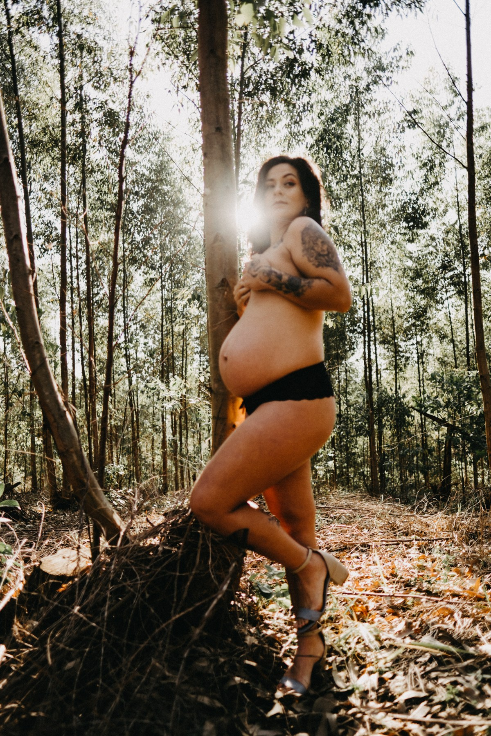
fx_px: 491
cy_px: 368
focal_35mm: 24
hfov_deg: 53.1
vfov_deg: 73.7
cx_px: 246
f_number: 1.4
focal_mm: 16
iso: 160
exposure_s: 1/500
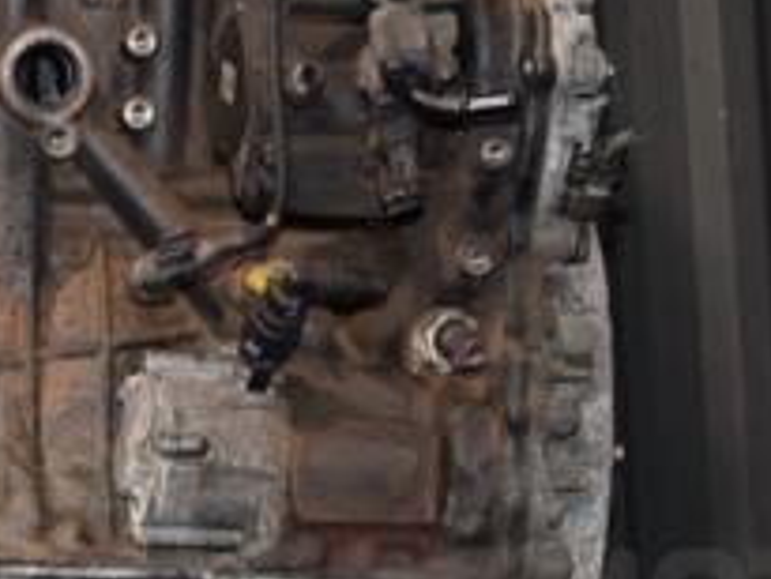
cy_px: 105
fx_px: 2630
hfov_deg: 16.5
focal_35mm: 118
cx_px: 71
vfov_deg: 12.5
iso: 800
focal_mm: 28
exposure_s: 1/60
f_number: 5
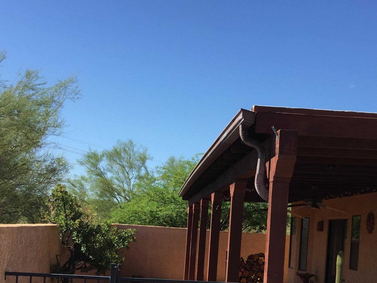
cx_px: 269
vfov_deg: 25.0
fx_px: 621
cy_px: 245
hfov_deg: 33.3
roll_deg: -4.3
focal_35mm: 57
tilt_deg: +0.6
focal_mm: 4.15
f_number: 2.2
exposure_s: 1/1236
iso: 32
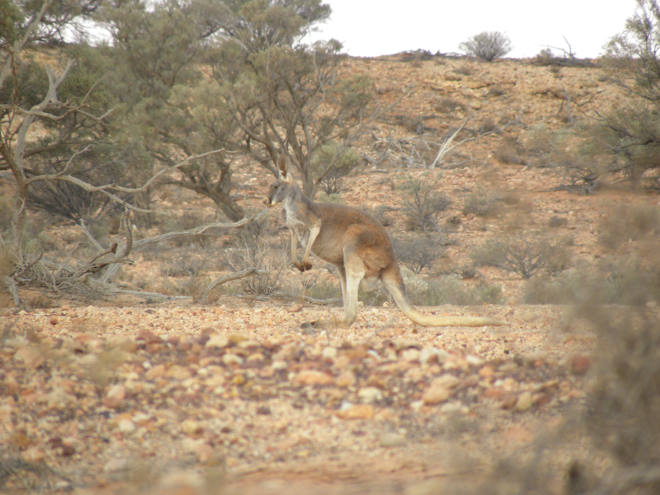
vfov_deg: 2.4
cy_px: 248
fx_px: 11897
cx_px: 330
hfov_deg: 3.2
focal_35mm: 624
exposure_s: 1/170
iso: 86
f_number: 5
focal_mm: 110.4
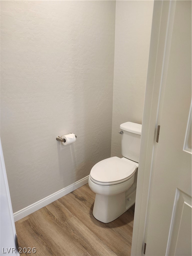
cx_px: 96
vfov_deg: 73.9
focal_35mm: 23
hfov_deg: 58.9
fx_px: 170
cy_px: 128
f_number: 1.8
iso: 400
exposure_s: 1/120
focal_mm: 5.54
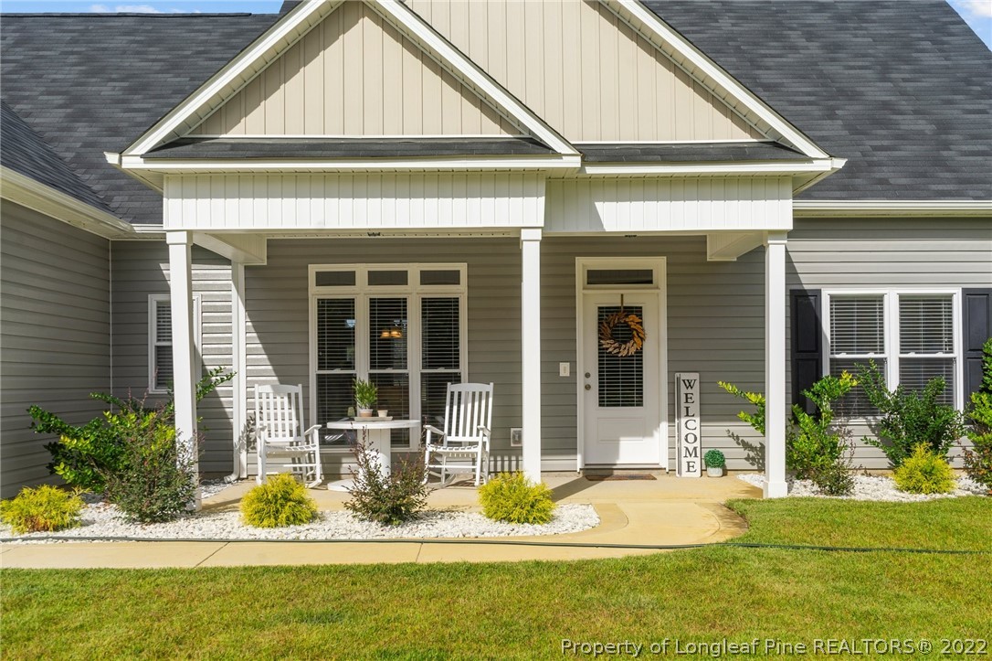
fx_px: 1019
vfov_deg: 35.9
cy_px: 330
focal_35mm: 37
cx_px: 496
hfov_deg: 51.9
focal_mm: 37
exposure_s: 1/640
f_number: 8
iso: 100
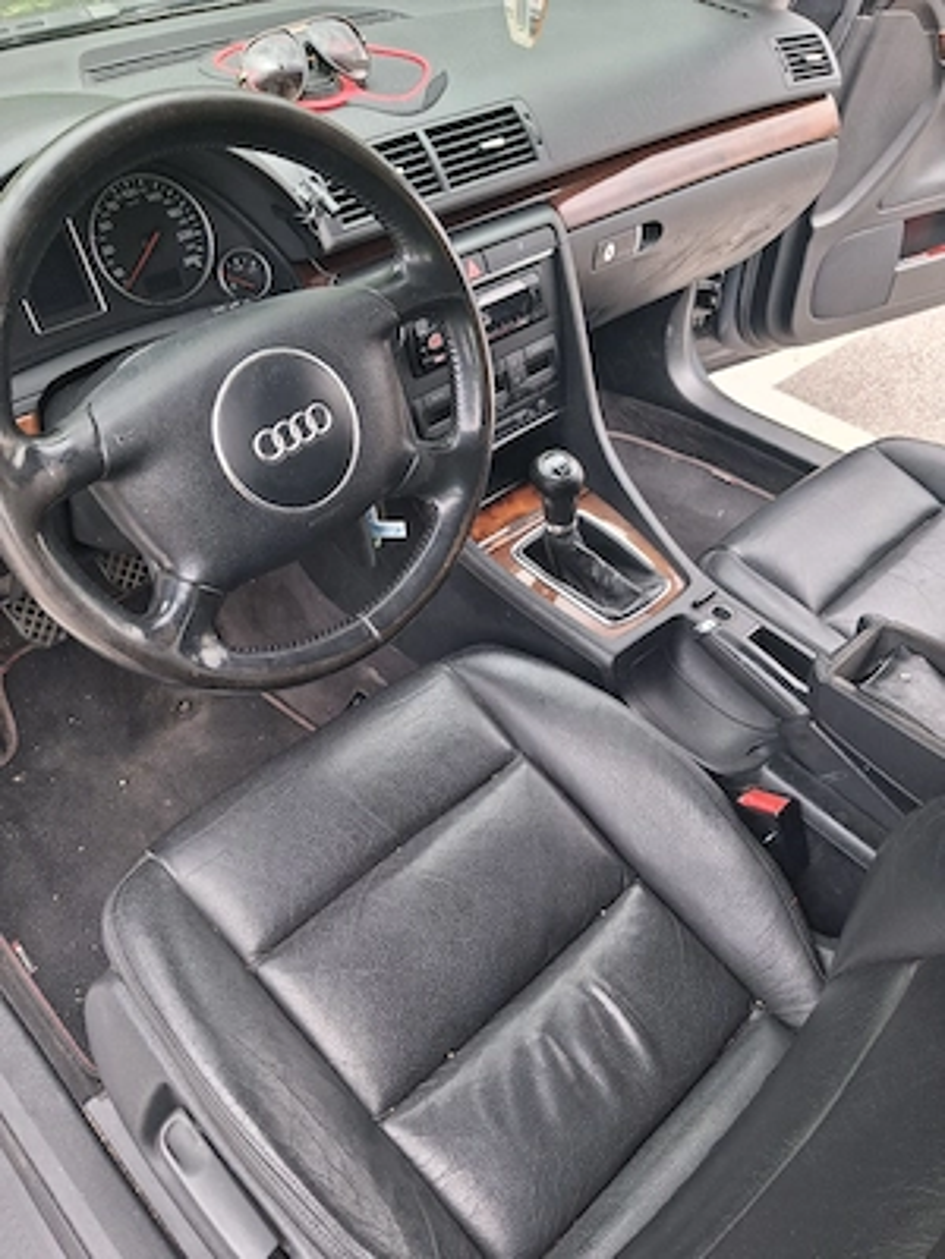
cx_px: 472
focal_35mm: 27
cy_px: 630
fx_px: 983
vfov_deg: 65.3
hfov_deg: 51.4
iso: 32
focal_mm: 4
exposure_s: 1/100
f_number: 1.8
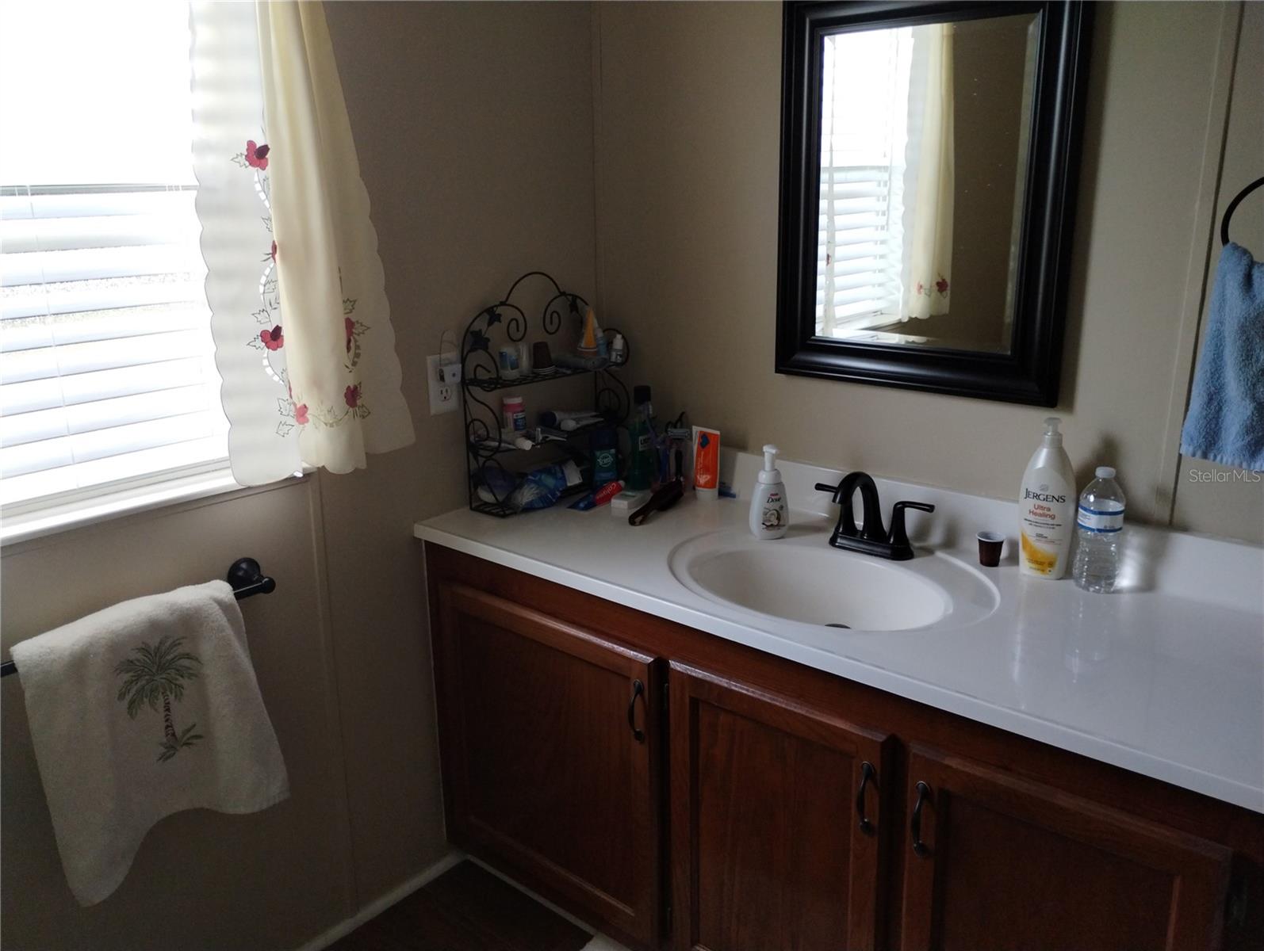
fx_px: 1024
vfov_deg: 49.9
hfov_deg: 63.4
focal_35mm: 28
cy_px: 476
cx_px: 632
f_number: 1.8
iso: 469
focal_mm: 4.27
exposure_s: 1/120
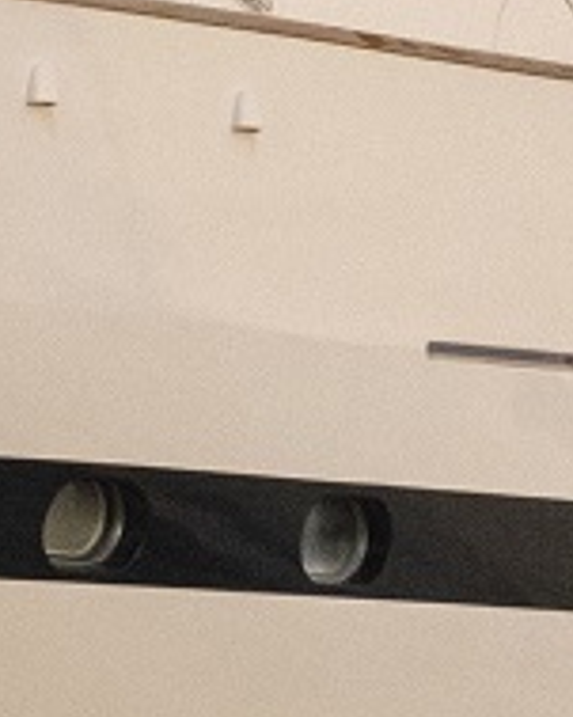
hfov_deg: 3.4
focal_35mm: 447
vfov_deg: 4.3
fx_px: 9483
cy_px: -453
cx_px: -497
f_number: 9
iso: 1250
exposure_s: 1/1000
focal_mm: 50
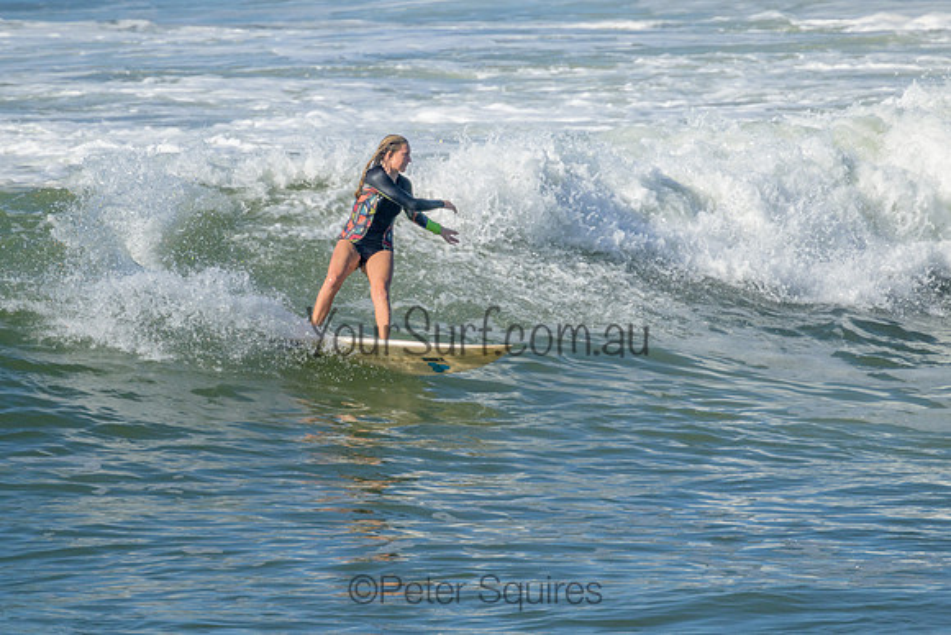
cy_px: 300
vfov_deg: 1.3
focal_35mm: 1031
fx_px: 27229
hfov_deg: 2.0
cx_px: 436
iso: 640
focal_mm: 800
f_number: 11
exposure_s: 1/2000
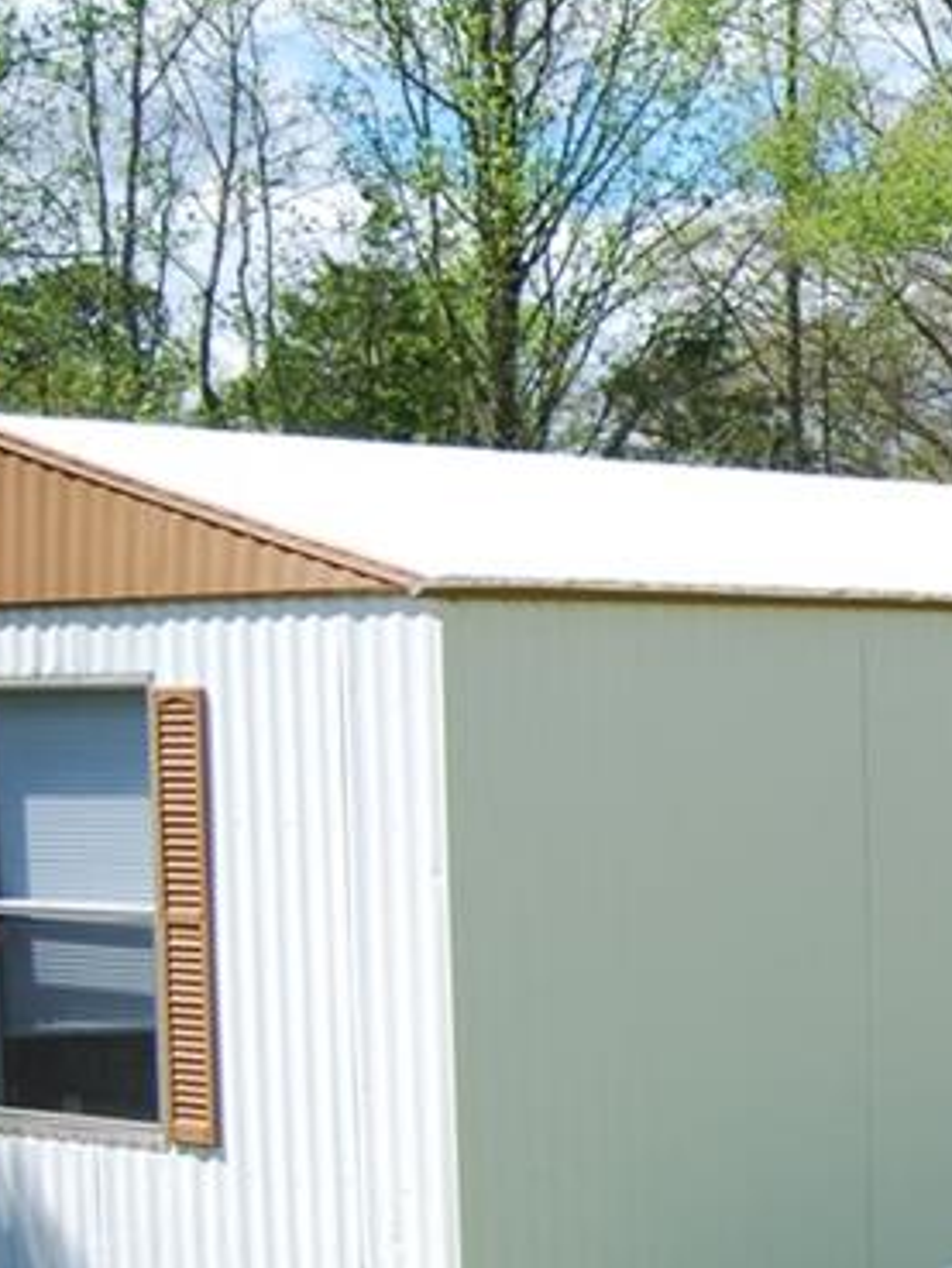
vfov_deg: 24.1
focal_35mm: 80
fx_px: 2932
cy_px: 962
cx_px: 1323
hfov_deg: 17.1
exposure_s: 1/640
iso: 100
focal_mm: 20
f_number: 3.8
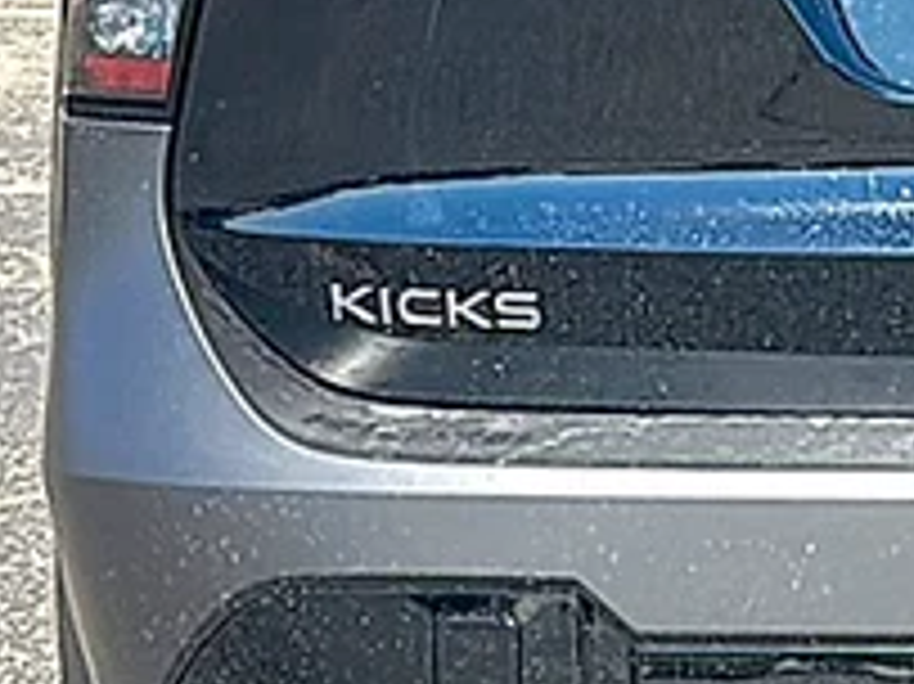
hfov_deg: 15.0
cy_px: 83
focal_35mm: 124
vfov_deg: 11.9
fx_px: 3272
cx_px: 1279
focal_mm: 6.86
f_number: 1.78
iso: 80
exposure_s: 1/2674
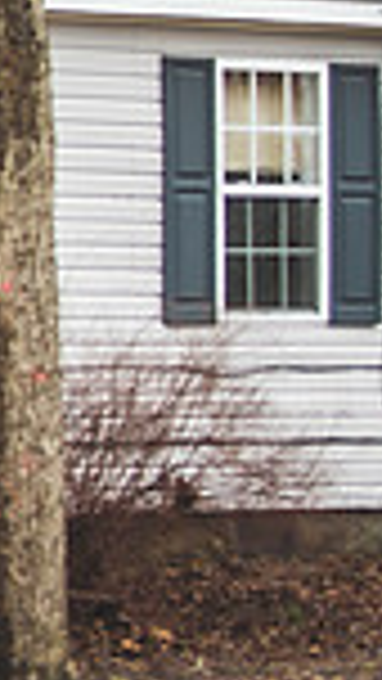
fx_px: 5327
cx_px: -830
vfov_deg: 7.3
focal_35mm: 296
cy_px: 19
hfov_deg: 4.0
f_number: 2.8
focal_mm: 70
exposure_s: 1/200
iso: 200
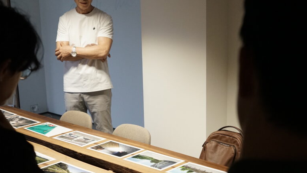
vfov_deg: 18.7
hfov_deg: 32.8
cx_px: 145
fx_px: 521
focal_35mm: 64
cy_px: 133
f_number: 5.6
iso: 3200
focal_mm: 46
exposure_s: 1/125
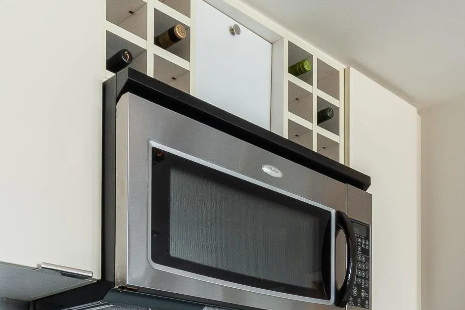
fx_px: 633
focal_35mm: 49
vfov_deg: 23.8
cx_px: 322
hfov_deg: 39.7
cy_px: 415
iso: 200
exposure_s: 1/2.5
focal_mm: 10
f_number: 8
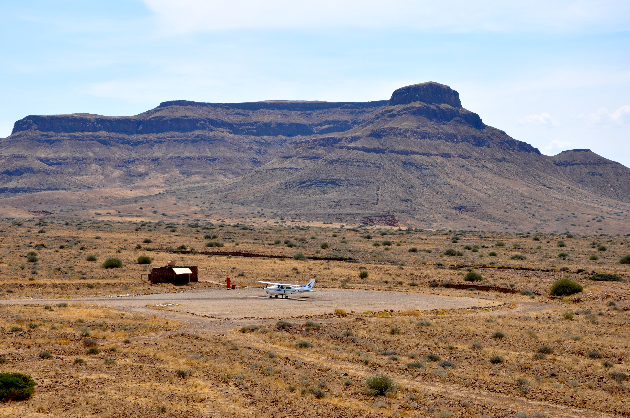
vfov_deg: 18.1
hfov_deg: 27.0
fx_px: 1311
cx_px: 315
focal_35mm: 75
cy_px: 209
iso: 200
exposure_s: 1/400
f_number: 10
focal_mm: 50
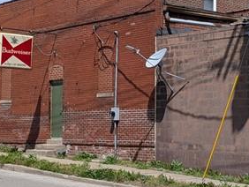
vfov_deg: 17.0
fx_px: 626
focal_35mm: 87
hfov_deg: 22.1
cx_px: 213
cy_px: 90
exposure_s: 1/1976
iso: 30
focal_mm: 4.53
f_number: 1.7
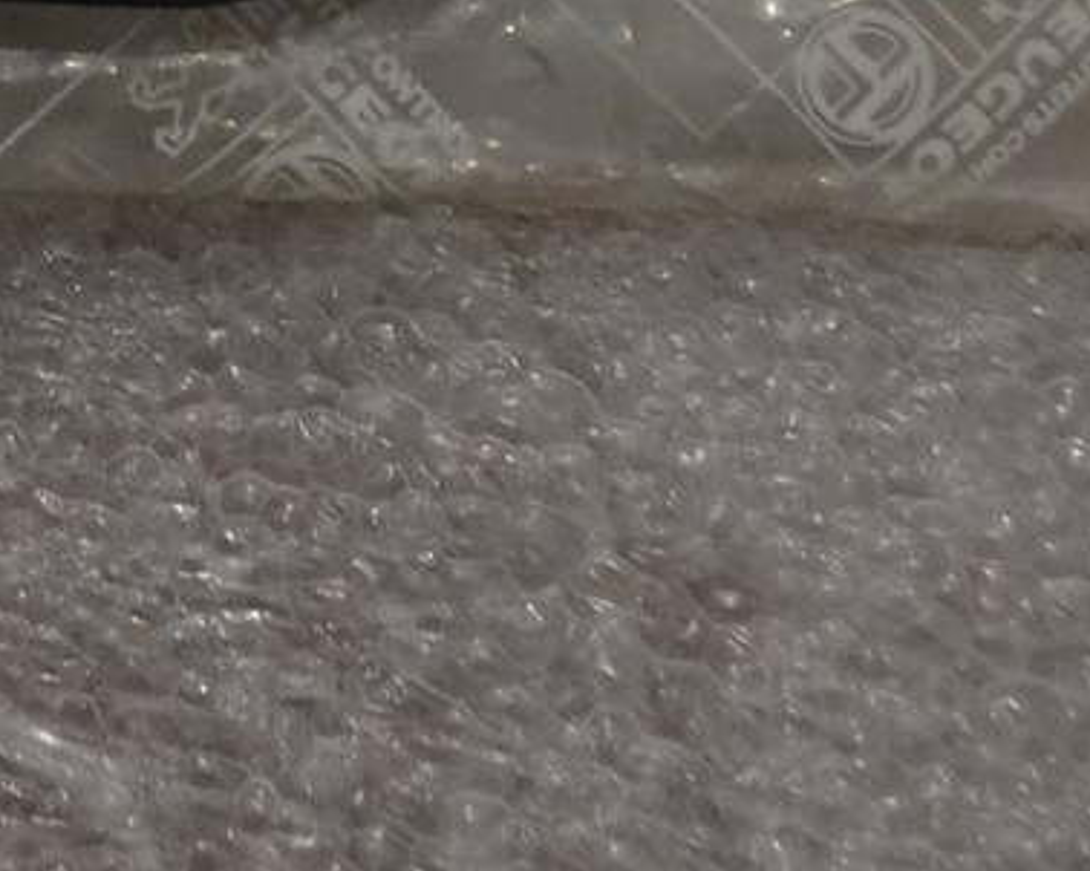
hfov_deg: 12.5
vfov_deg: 9.9
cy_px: -389
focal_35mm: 151
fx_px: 4869
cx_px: -228
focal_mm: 30
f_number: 4.5
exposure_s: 1/50
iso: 3200
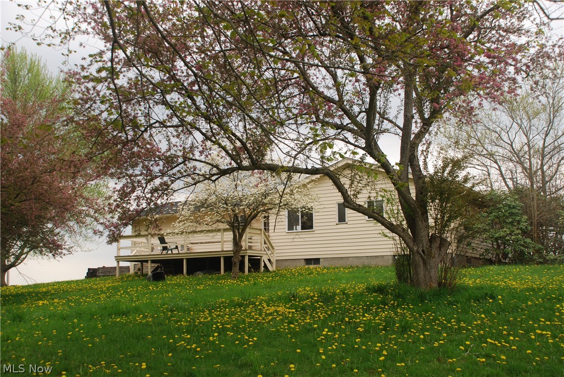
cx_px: 282
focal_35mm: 42
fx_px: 659
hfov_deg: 46.4
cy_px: 188
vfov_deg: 32.0
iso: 125
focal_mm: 28
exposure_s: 1/125
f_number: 5.6
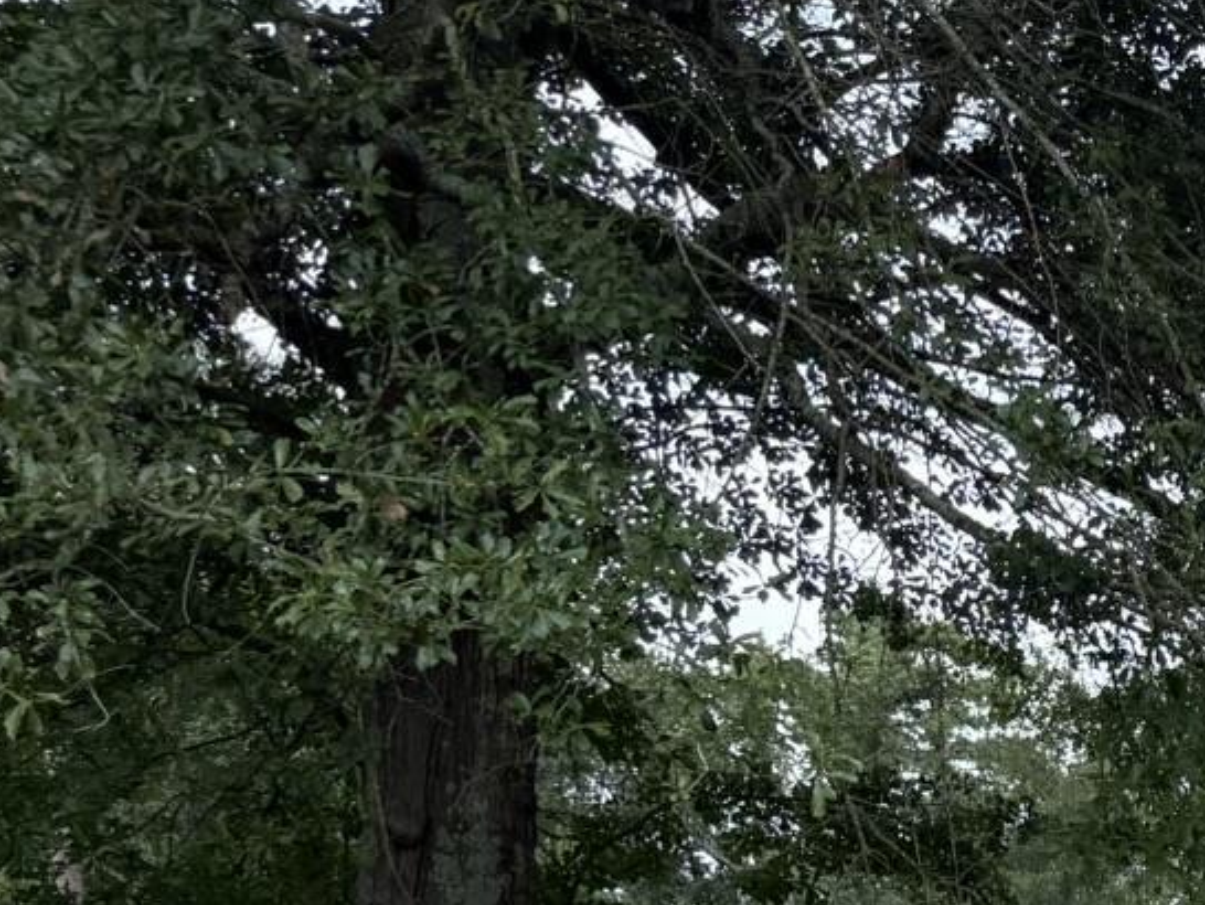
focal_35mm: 90
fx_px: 3134
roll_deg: +0.1
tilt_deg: -2.9
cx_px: 2139
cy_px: 1580
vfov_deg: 14.6
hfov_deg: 17.7
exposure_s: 1/992
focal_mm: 6.76
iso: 80
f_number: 1.78
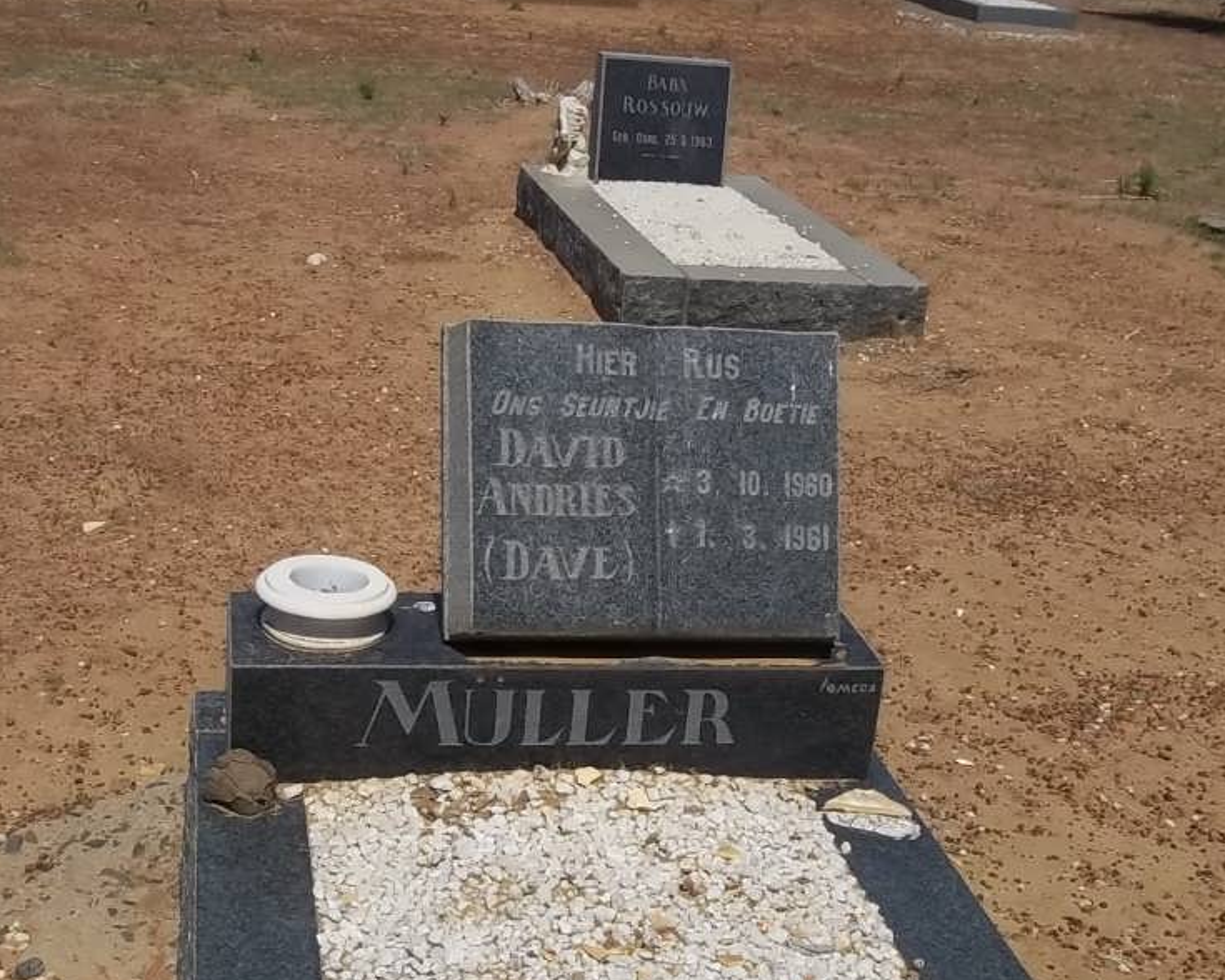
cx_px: 558
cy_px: 658
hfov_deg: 36.6
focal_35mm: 51
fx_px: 1849
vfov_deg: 29.5
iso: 80
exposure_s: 1/1000
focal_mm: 5.7
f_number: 5.5
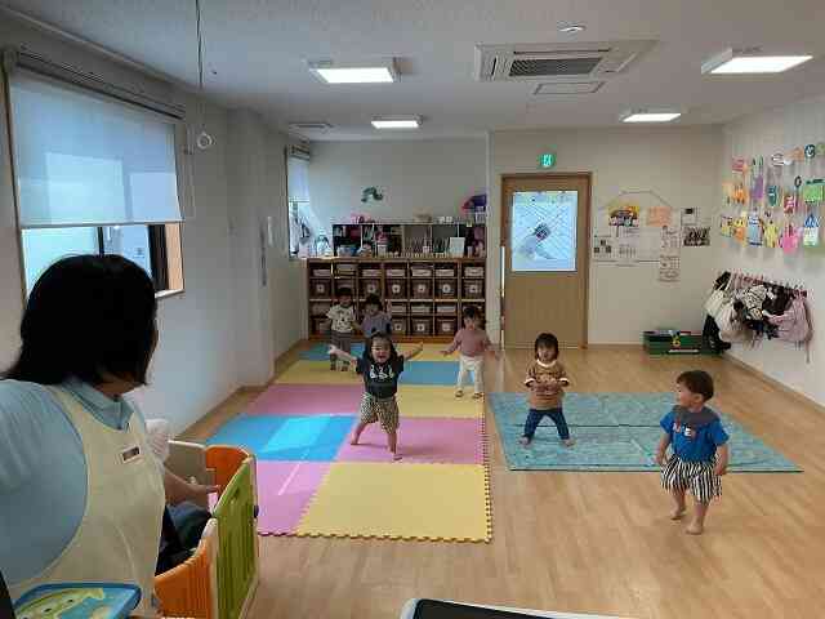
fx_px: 691
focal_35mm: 29
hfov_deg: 61.7
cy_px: 310
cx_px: 412
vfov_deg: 48.2
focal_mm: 3
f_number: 1.8
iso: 32
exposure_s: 1/129
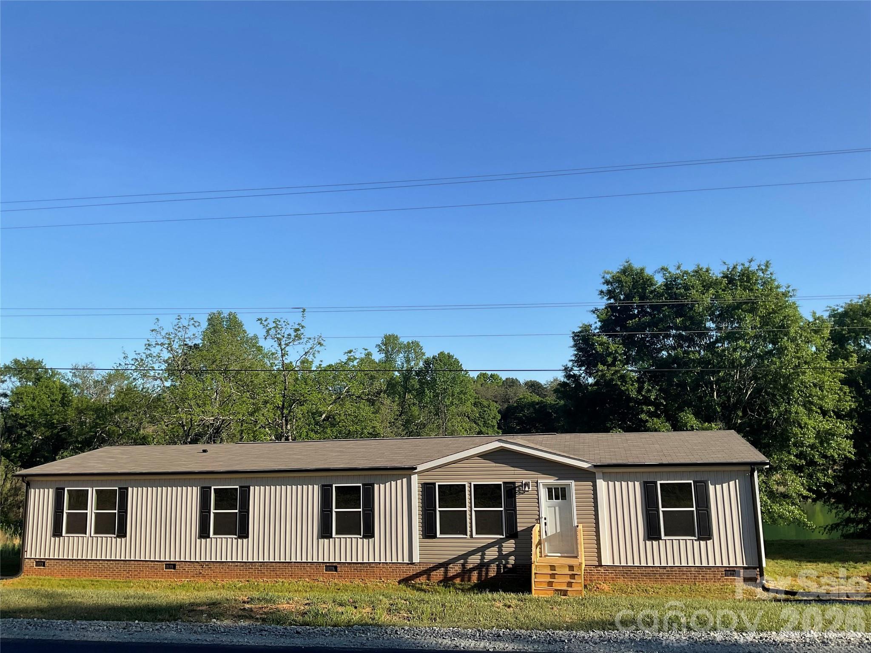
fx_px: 730
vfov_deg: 48.2
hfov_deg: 61.7
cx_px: 436
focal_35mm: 29
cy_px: 326
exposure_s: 1/1412
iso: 16
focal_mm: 3
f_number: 1.8
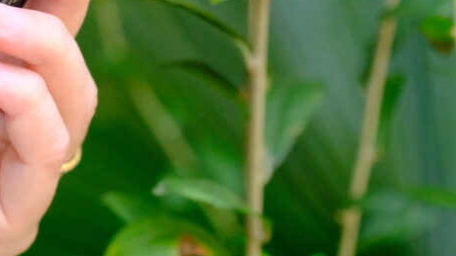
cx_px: 29
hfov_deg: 10.2
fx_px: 2540
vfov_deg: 5.8
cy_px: -40
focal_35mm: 210
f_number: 2.8
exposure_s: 1/3200
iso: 6400
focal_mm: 60
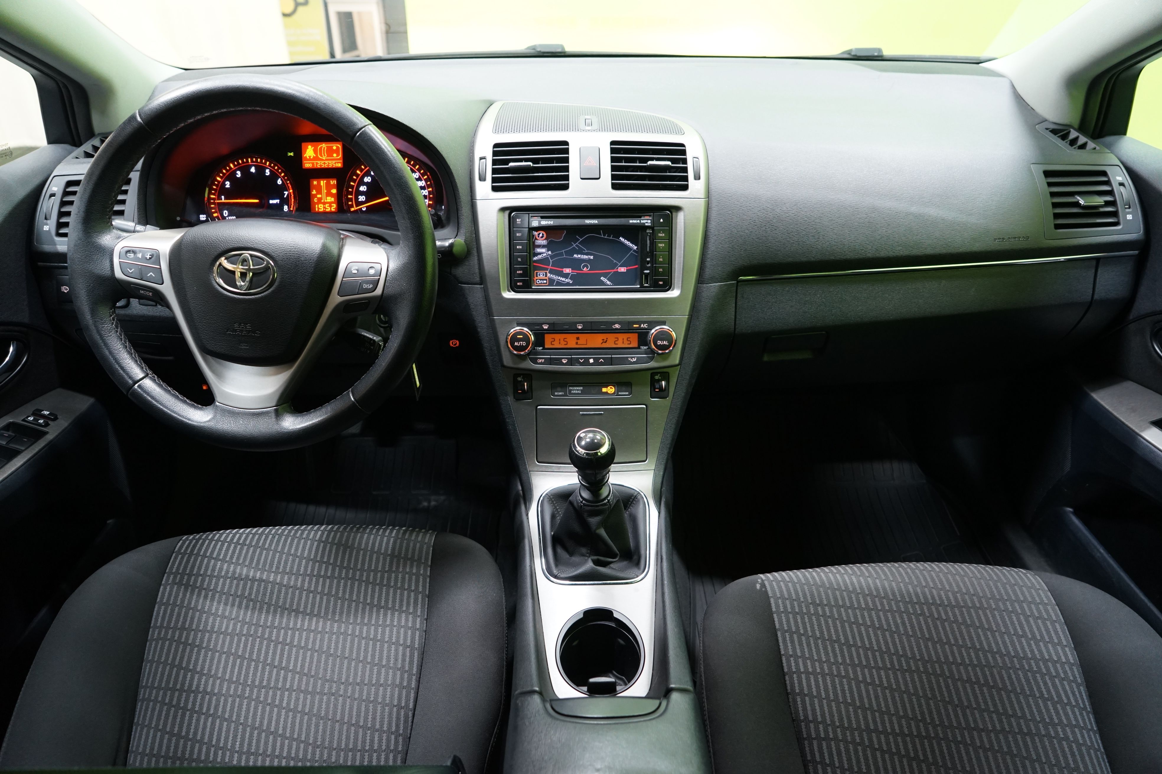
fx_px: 775
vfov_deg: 53.1
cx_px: 581
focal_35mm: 24
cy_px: 387
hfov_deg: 73.7
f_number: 4.5
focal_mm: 24
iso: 1600
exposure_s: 1/25
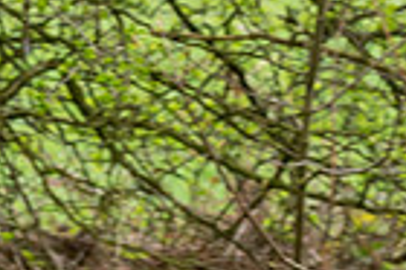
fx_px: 3278
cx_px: -26
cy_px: 359
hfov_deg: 7.1
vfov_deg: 4.7
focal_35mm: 291
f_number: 3.5
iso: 1600
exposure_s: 1/1000
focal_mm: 70
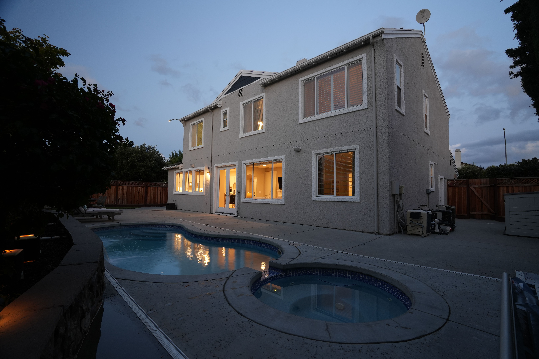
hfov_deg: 96.7
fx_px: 240
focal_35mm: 16
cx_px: 270
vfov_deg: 73.7
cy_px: 180
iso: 400
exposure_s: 1/2
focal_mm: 16
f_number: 8
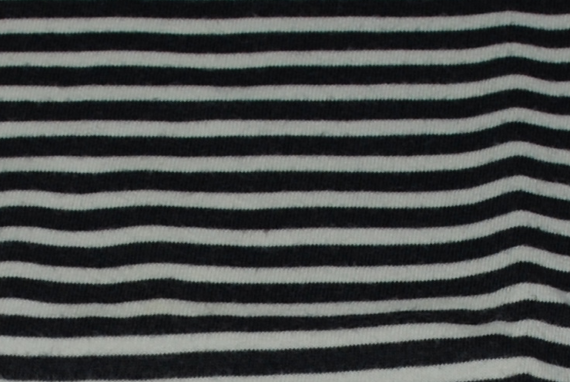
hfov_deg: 13.0
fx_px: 2488
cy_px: 557
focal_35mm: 157
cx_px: 186
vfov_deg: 8.6
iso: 200
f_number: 3.8
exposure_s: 1/60
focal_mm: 20
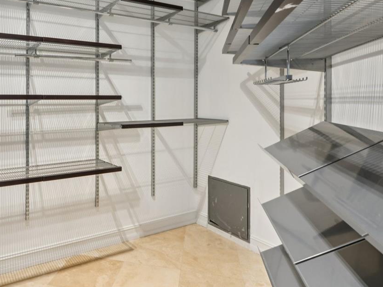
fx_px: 288
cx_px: 117
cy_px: 108
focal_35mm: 26
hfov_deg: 64.9
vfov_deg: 52.5
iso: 200
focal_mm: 14
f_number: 9
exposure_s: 1/3.33
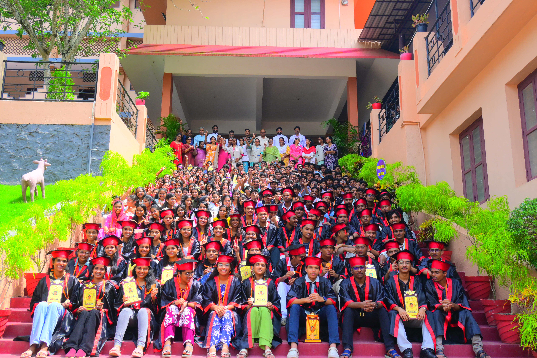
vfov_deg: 36.9
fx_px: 537
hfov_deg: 53.1
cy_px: 179
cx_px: 268
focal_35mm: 36
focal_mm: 24
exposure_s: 1/250
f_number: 5.6
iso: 100
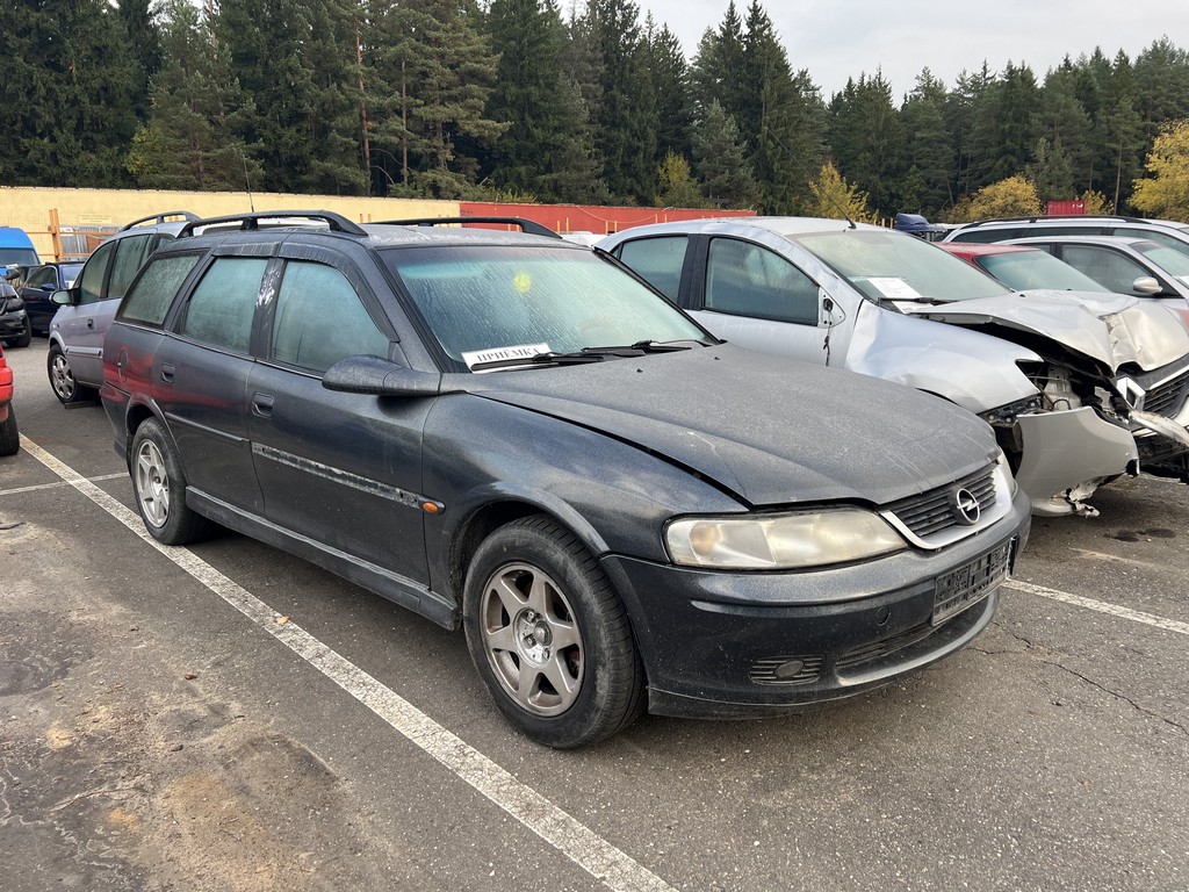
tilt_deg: -10.6
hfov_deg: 67.3
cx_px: 594
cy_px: 446
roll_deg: +1.8
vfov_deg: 53.1
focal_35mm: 26
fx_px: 893
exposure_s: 1/222
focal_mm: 5.7
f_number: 1.5
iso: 40
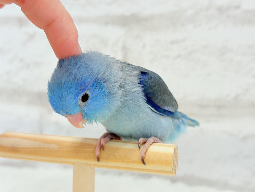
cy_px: 96
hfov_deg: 36.8
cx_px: 128
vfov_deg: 28.0
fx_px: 383
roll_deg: -0.2
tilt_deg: -2.6
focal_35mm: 52
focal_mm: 5.96
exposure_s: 1/100
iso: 80
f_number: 1.6
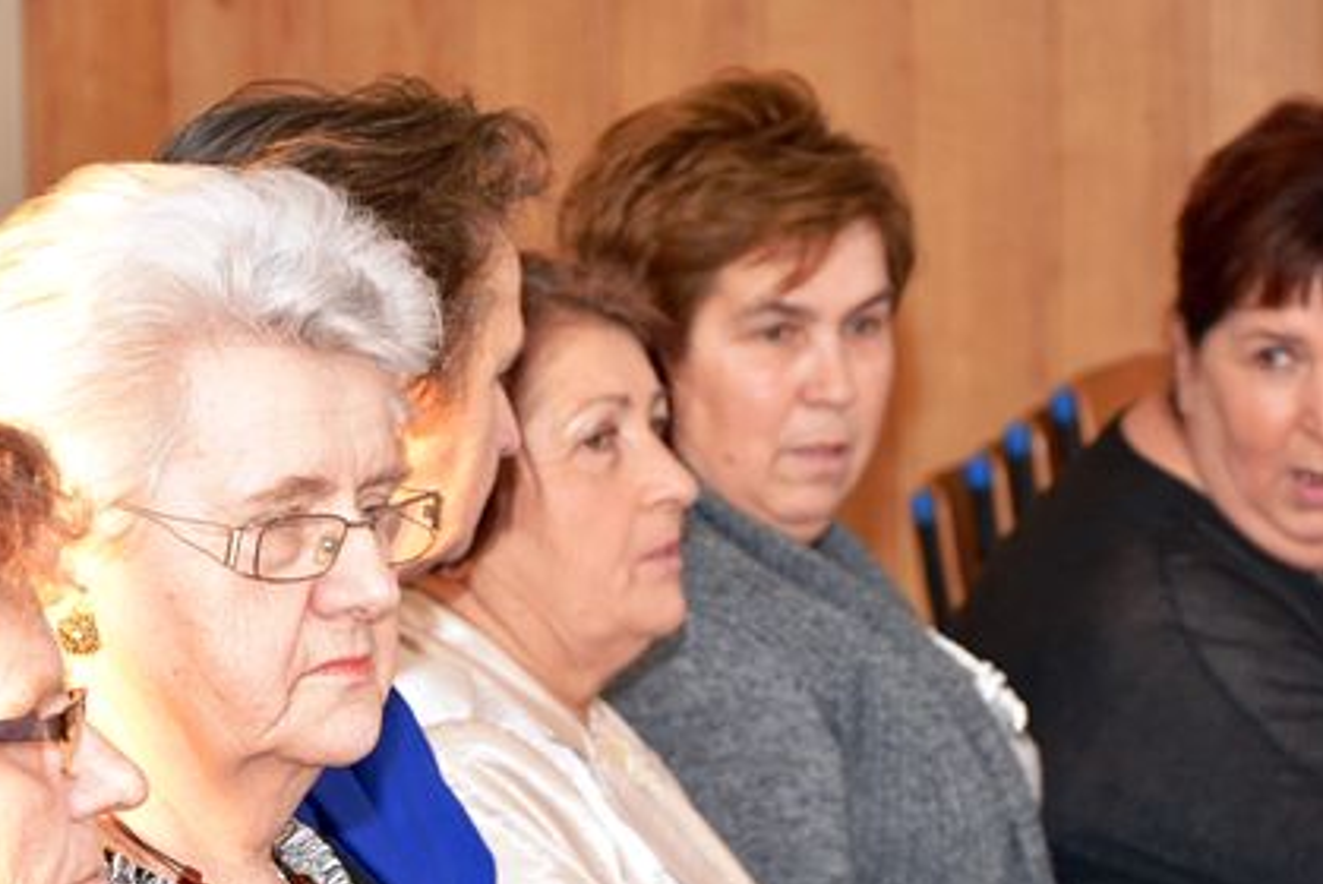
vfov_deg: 6.0
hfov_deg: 9.0
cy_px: 840
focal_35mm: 228
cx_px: 758
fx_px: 8385
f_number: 5.3
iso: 900
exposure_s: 1/60
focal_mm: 75
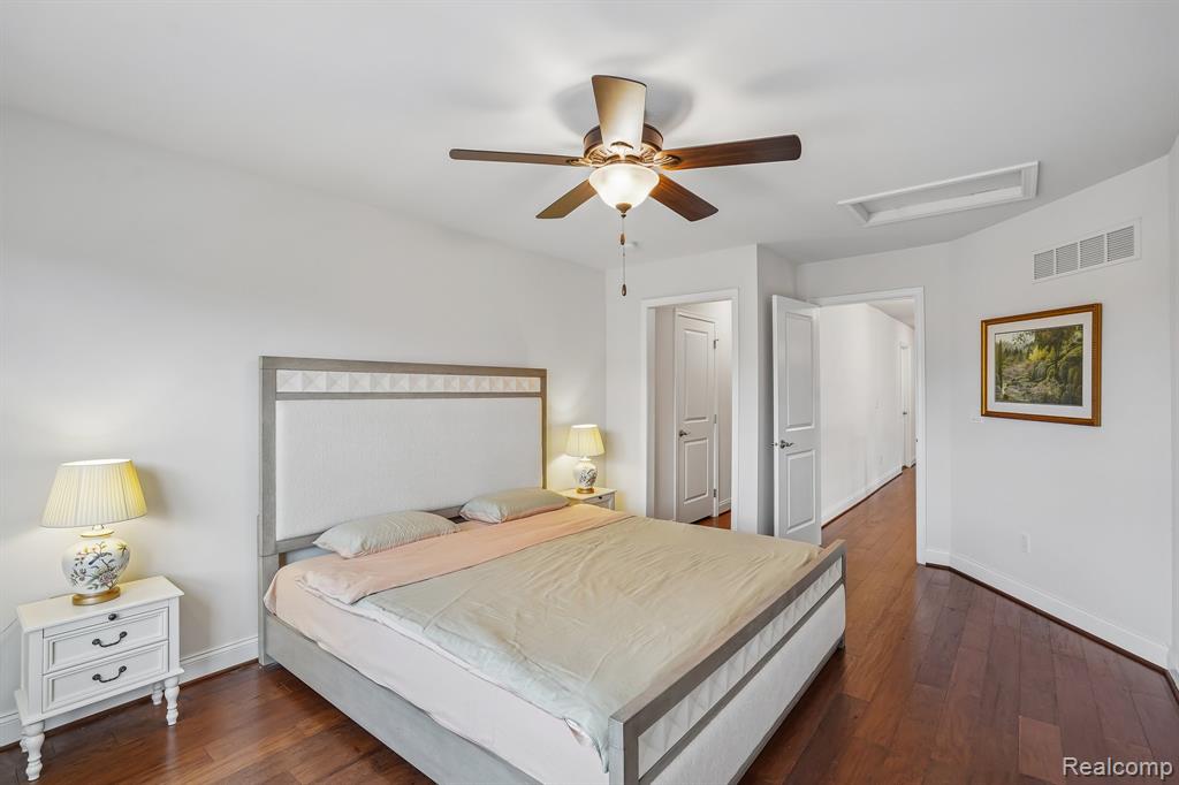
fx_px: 524
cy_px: 392
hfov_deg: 96.8
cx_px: 590
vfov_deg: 73.7
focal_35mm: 16
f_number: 8
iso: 400
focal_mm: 16
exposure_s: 1/15
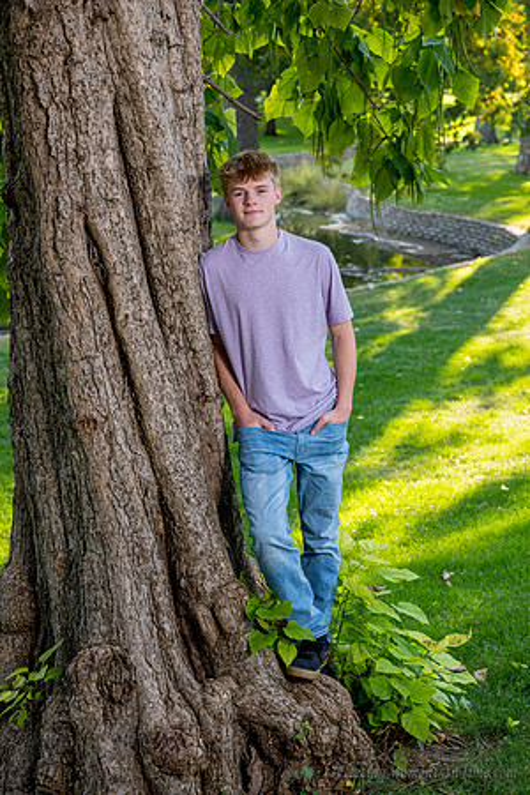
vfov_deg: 28.8
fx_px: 1546
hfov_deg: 19.5
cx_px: 265
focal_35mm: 70
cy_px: 398
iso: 250
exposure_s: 1/160
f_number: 5
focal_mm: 70
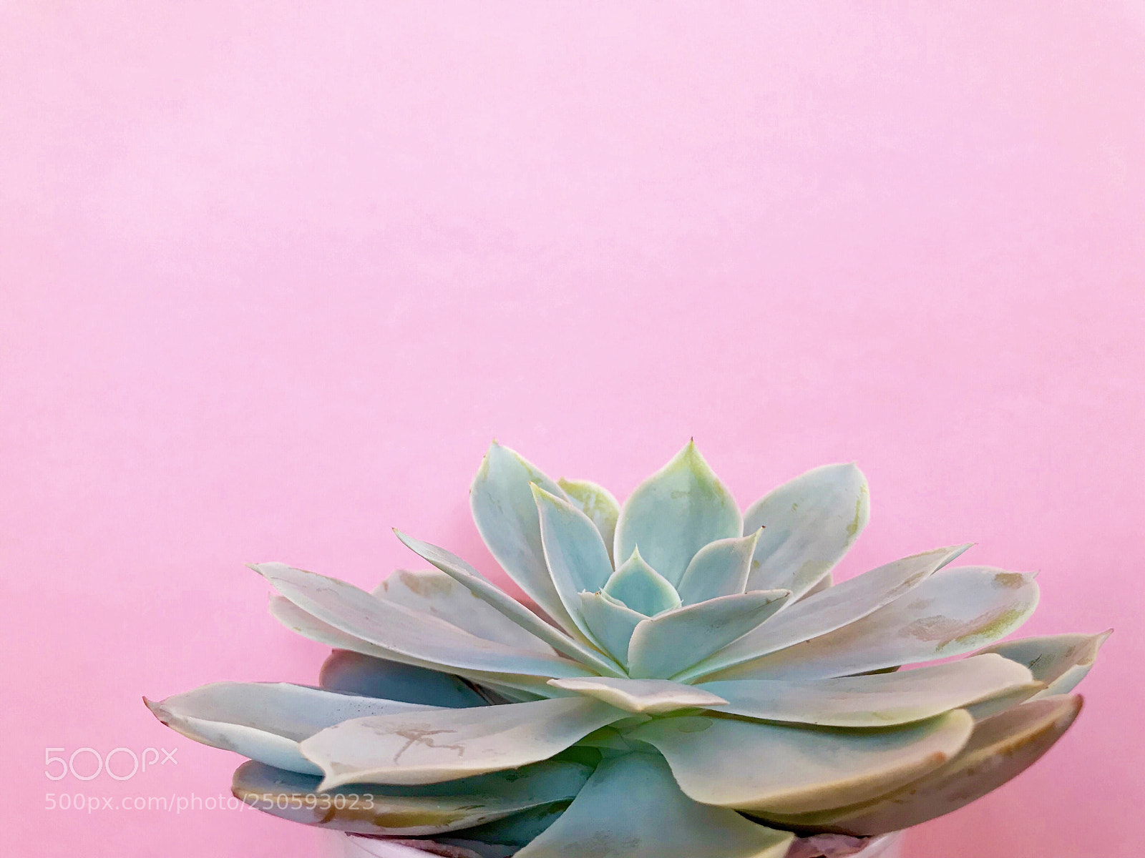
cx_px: 572
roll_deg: -1.2
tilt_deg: -4.3
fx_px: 926
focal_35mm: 28
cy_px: 429
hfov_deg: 63.4
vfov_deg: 49.7
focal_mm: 3.99
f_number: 1.8
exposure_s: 1/40
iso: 25
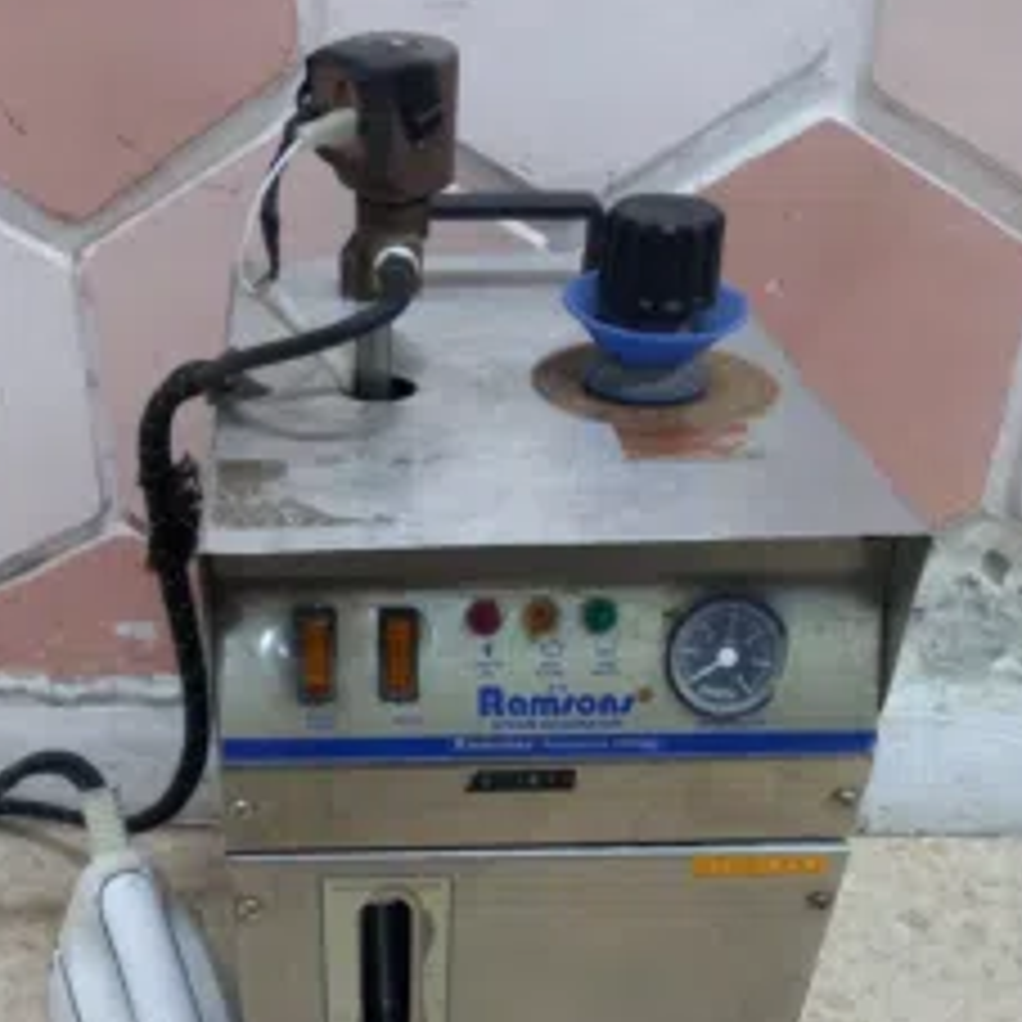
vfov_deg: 41.0
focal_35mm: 39
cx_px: 396
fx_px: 1303
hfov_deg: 42.6
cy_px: 819
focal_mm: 4.6
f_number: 2
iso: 250
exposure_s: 1/24
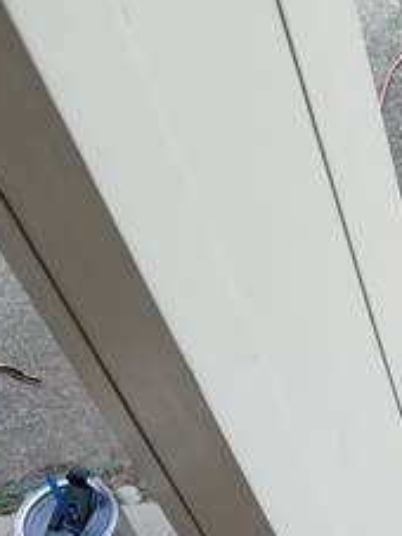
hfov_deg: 18.7
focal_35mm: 74
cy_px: 609
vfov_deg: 24.4
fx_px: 1147
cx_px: 501
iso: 100
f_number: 1.8
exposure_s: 1/191
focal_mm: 3.61
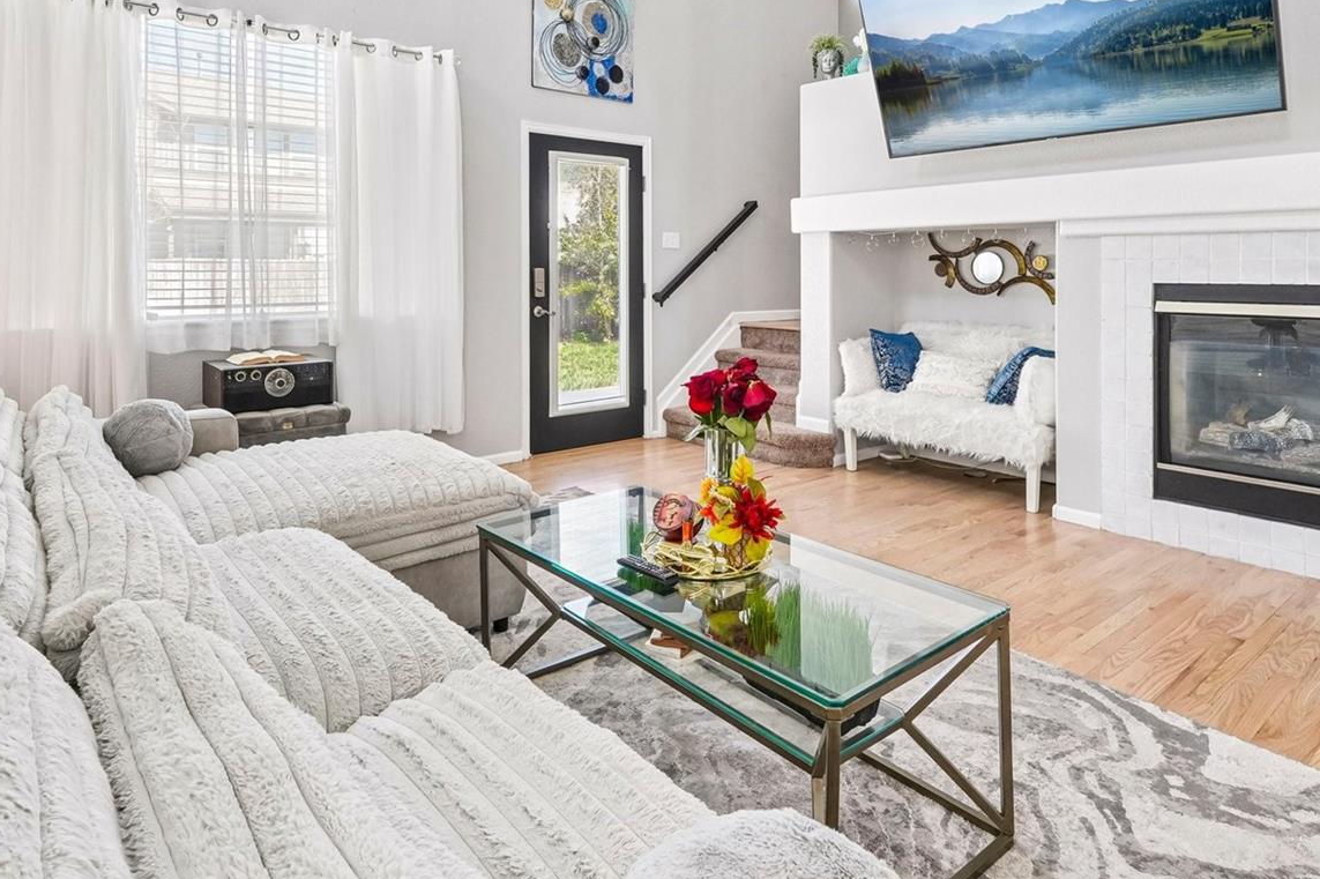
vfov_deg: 57.9
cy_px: 280
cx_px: 636
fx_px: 770
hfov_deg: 81.2
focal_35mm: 21
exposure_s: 1/10
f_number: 8
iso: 800
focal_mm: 10
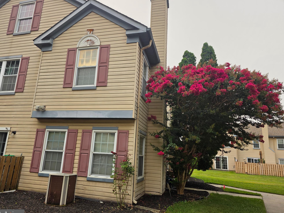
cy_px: 110
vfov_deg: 56.8
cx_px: 136
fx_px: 197
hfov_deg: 71.6
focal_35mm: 24
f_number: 1.7
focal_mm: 6.3
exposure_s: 1/5153
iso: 80
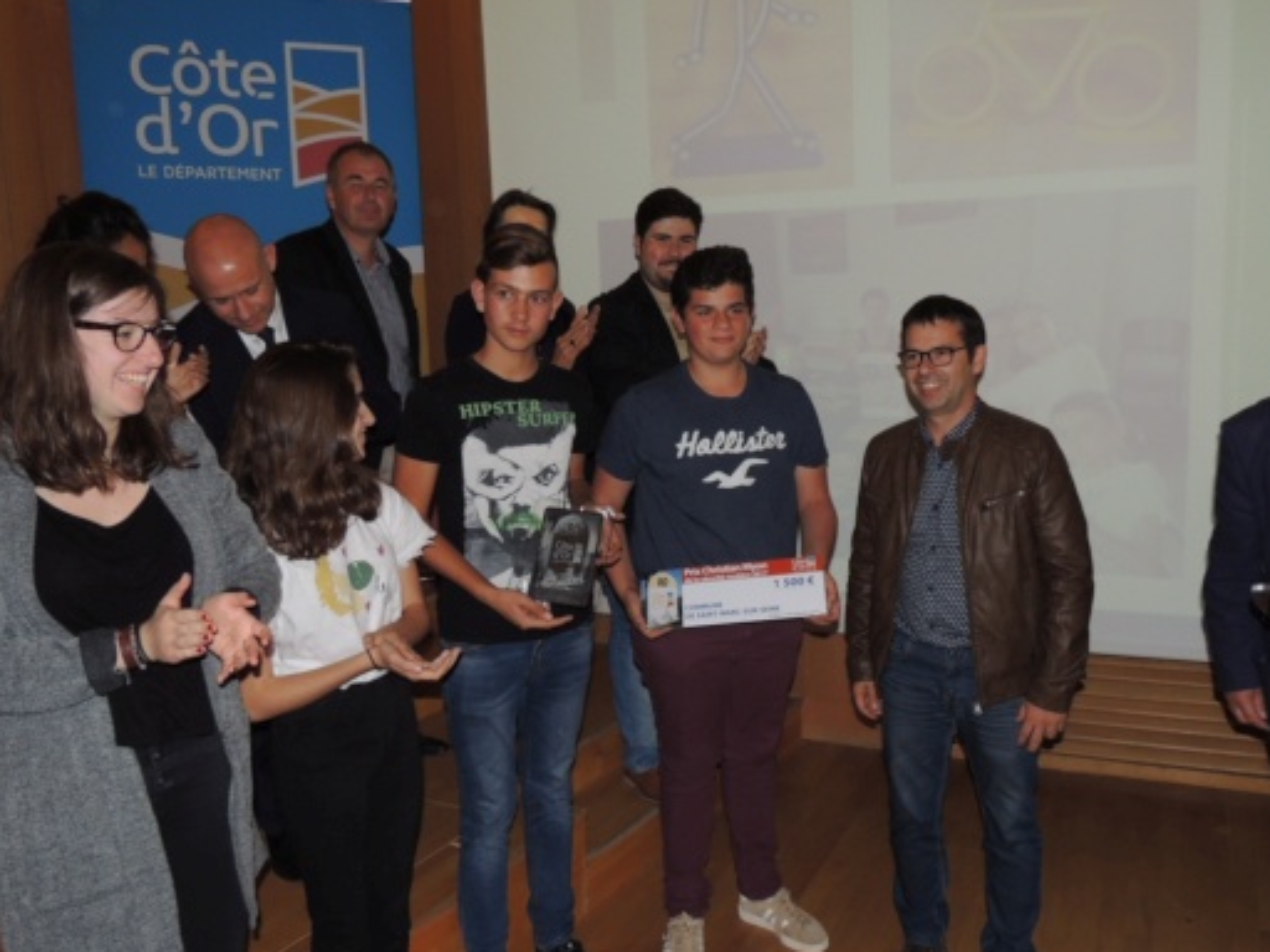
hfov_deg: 59.8
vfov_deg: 46.8
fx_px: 1101
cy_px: 491
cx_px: 712
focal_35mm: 30
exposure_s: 1/30
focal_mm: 4.3
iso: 200
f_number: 3
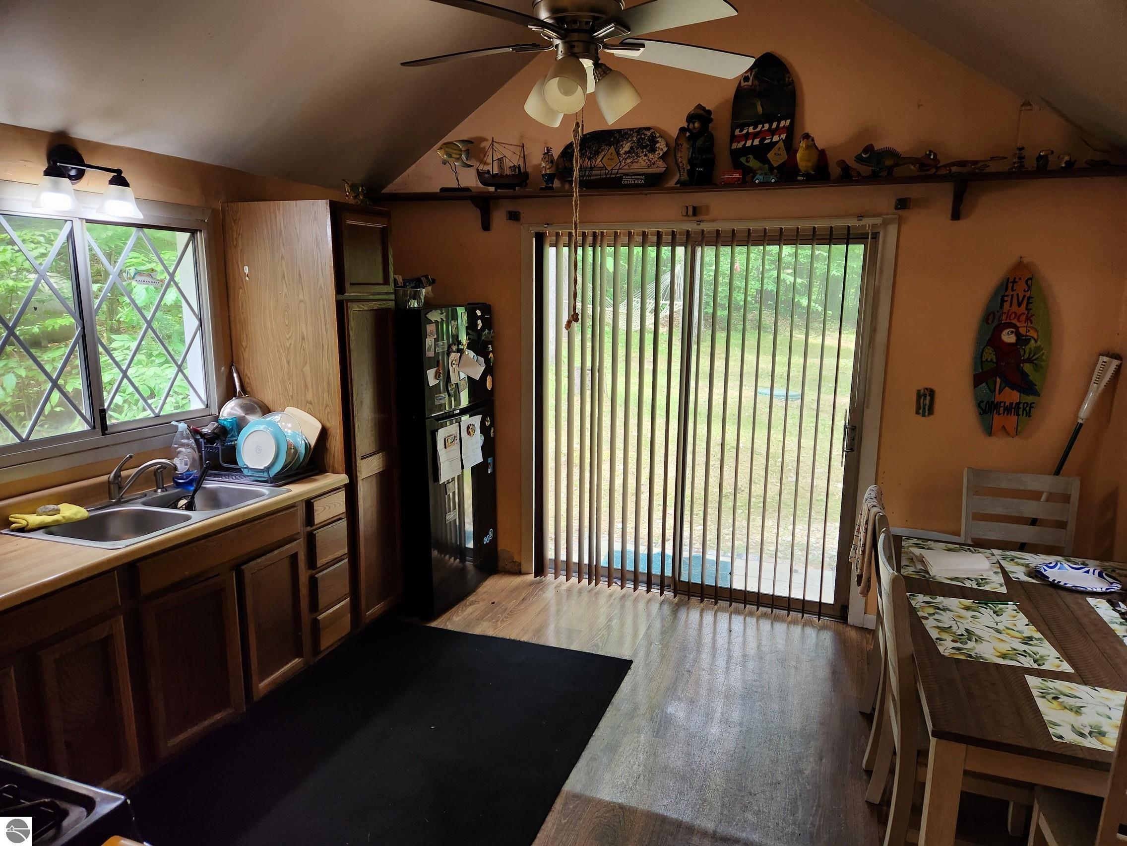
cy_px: 423
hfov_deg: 73.9
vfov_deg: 58.9
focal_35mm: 23
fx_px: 749
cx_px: 564
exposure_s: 1/120
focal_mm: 5.4
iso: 250
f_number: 1.8
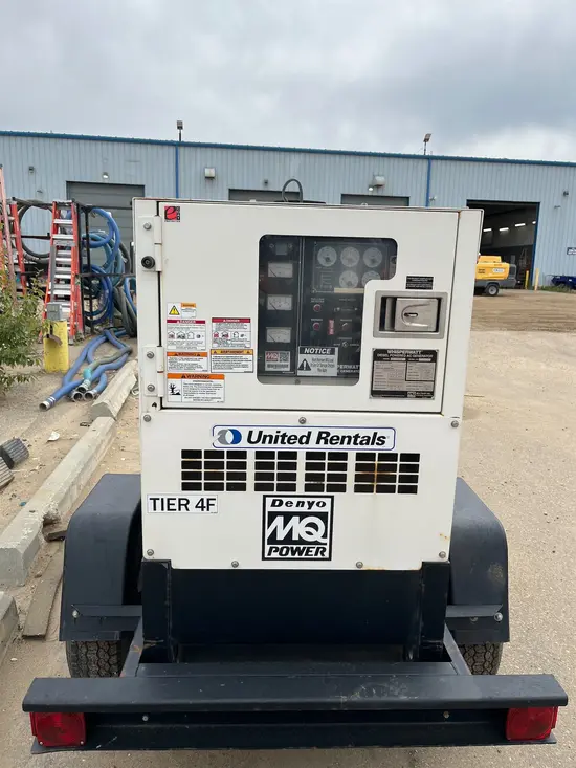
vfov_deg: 67.3
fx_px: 577
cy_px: 384
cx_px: 288
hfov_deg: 53.1
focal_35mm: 26
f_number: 1.6
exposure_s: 1/2463
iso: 50
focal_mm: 5.1
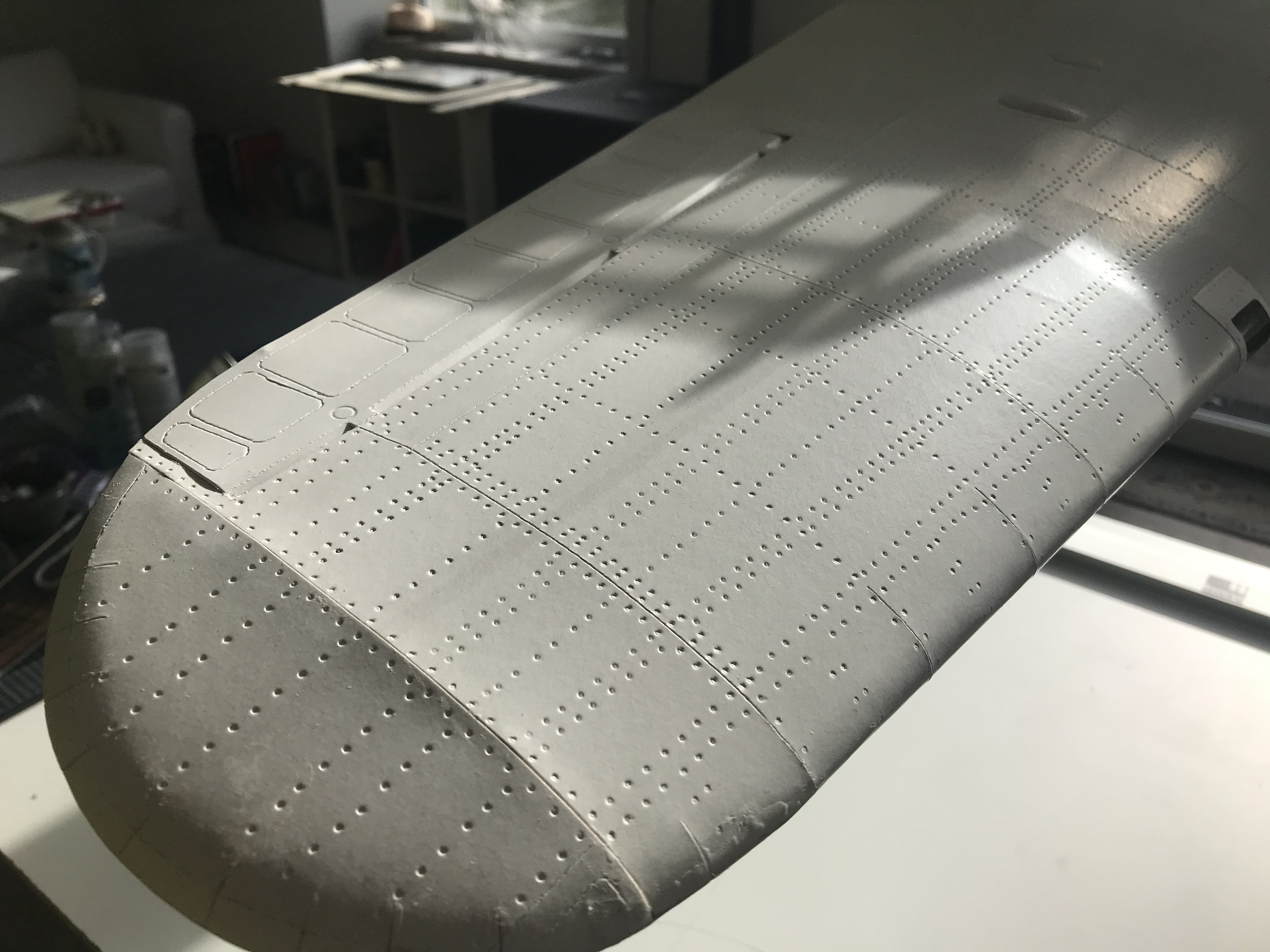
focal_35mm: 28
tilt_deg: -29.7
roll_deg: +0.1
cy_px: 476
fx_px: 1027
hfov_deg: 63.4
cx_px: 635
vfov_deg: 49.7
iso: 20
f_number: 1.8
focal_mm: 3.99
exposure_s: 1/1330
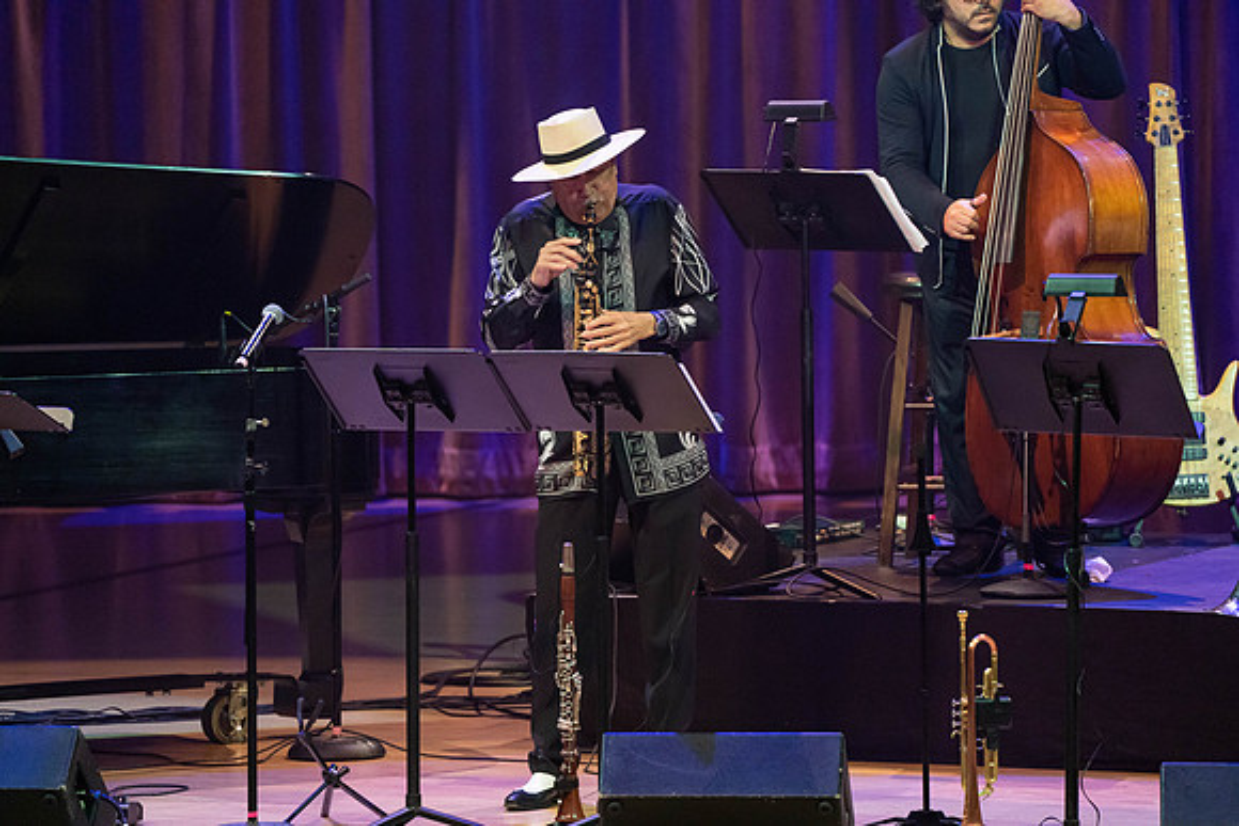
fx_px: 12943
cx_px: 620
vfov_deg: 3.7
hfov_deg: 5.5
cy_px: 413
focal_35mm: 376
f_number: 5.6
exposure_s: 1/250
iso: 3200
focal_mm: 376
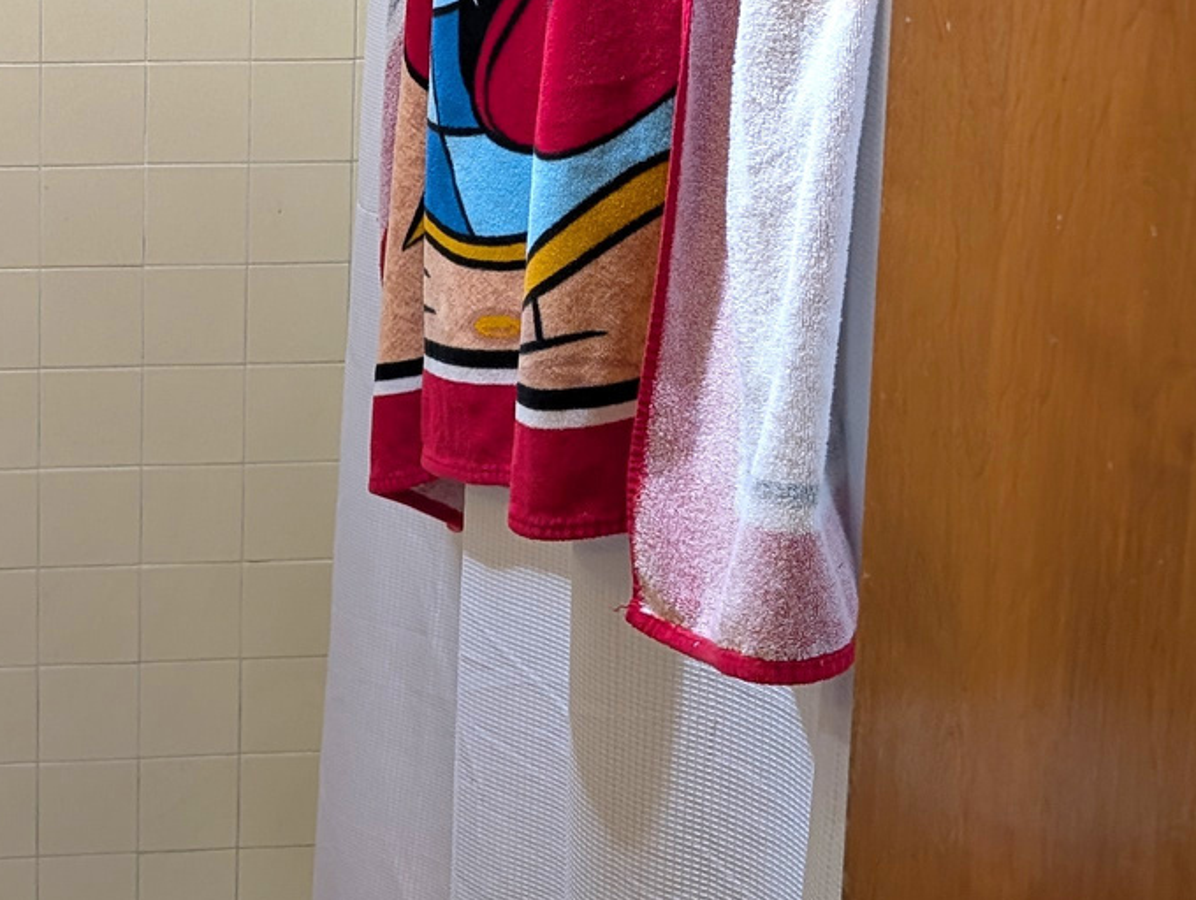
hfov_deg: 26.0
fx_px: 2491
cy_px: 11
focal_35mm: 72
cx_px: 81
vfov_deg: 19.9
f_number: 1.68
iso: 20
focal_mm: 6.9
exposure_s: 1/238
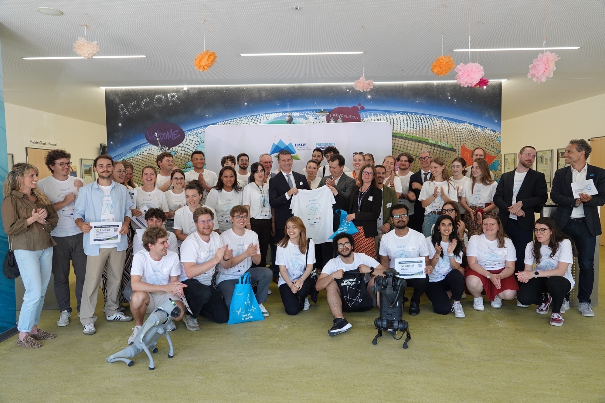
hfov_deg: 71.5
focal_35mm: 25
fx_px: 420
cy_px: 202
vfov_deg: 51.3
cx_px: 302
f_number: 2.5
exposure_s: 1/50
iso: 100
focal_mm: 9.3
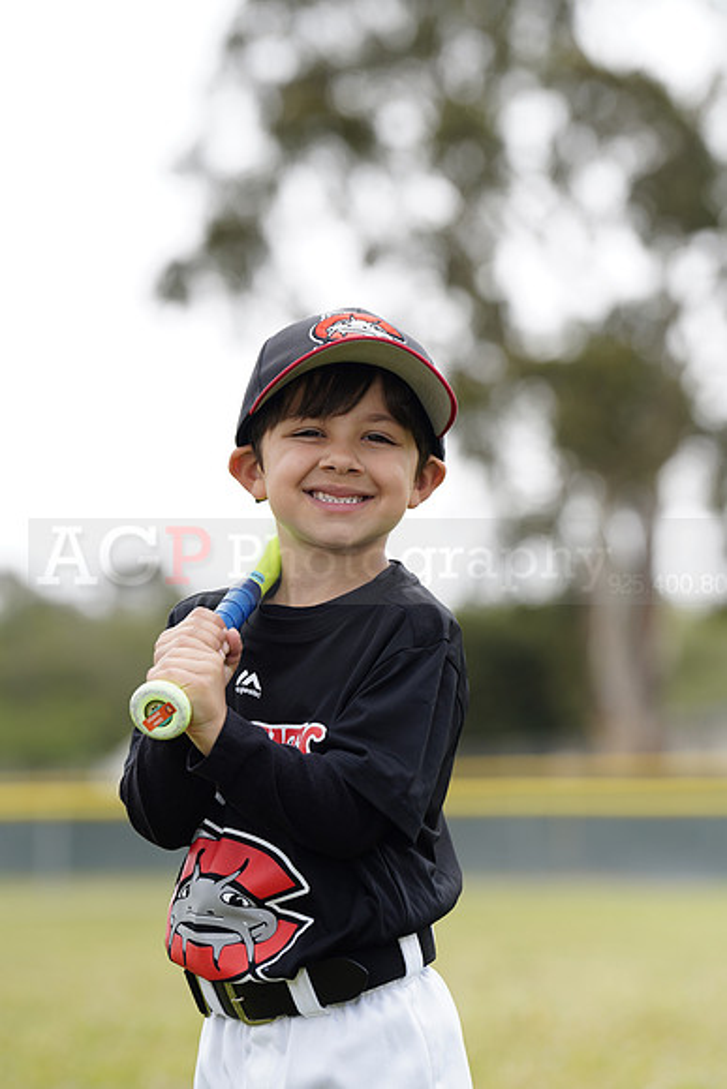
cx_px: 364
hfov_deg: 7.3
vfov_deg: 10.9
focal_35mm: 188
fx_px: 5691
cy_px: 544
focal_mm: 188
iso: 100
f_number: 5.6
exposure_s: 1/250
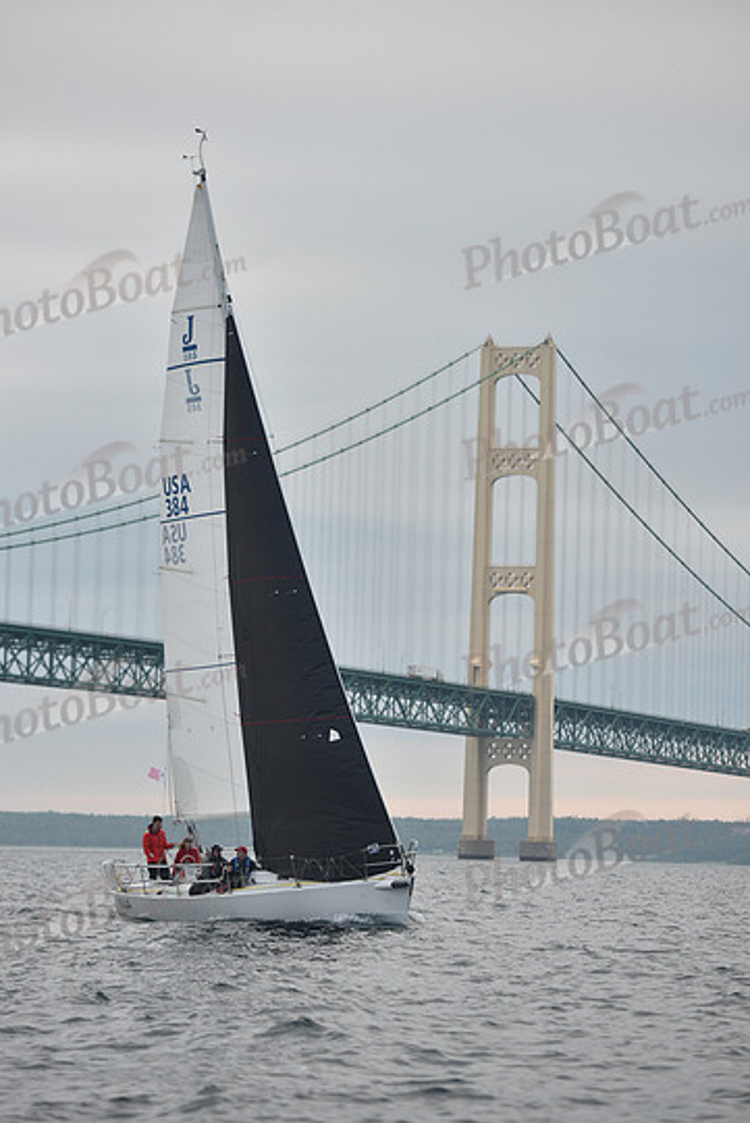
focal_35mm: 150
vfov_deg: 13.7
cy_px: 565
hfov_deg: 9.2
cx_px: 354
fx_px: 4684
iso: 640
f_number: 3.5
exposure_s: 1/640
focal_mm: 140
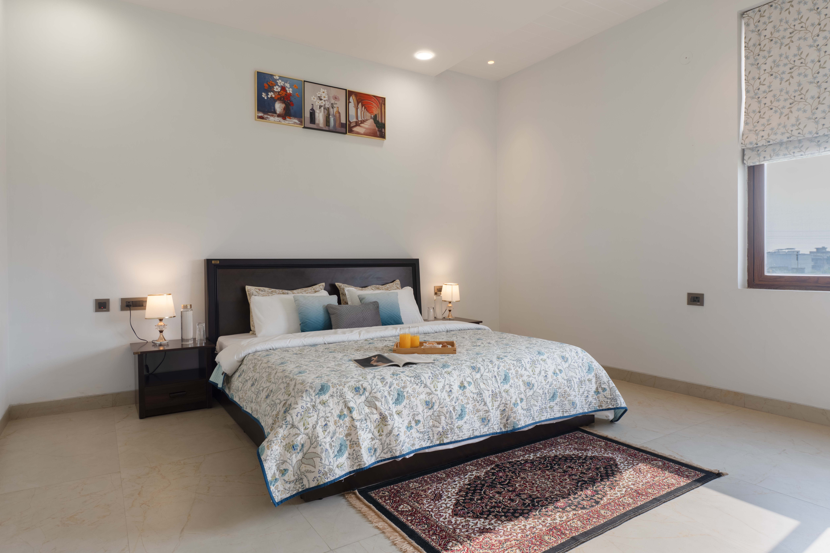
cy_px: 276
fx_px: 507
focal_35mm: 22
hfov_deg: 78.6
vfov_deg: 57.2
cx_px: 415
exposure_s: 1/100
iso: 125
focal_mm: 22
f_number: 10
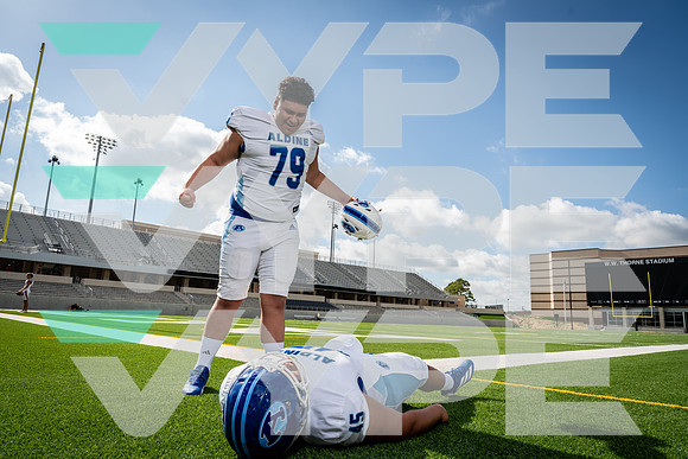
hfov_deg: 71.5
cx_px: 344
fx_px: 478
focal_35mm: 25
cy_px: 230
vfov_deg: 51.3
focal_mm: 25
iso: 125
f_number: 8
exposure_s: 1/250
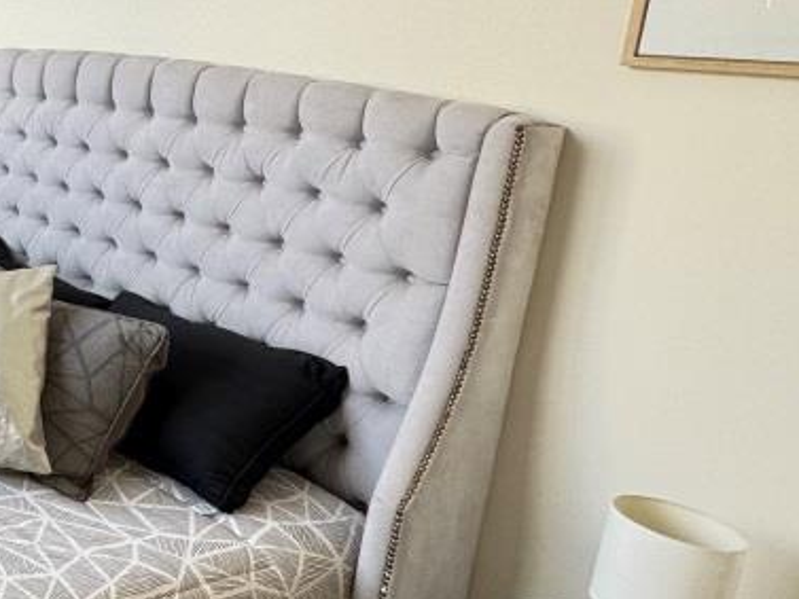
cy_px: 167
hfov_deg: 35.4
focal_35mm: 38
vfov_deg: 37.0
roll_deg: -2.3
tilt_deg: -9.5
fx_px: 877
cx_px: -214
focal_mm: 2.22
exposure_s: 1/99
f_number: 2.2
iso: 125
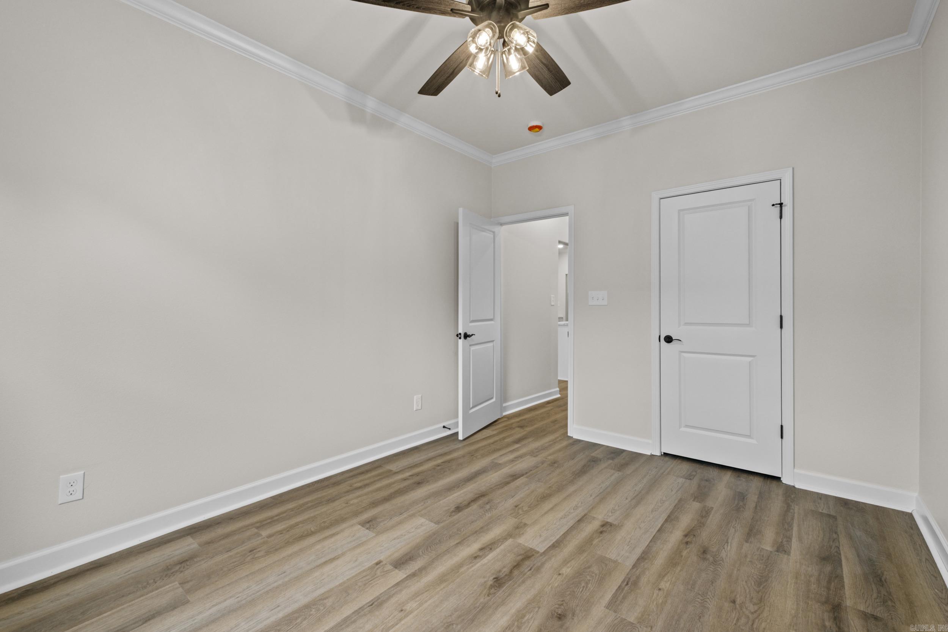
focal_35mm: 15
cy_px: 316
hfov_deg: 100.4
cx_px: 474
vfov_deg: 77.3
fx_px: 395
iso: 400
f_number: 8
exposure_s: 1/2
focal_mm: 10
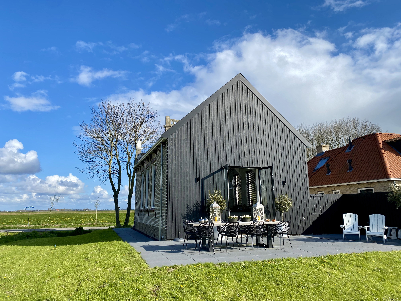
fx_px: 301
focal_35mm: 26
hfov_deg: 67.3
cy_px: 150
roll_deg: -1.4
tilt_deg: +12.0
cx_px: 200
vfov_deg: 53.1
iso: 32
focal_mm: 4.25
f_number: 1.8
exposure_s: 1/2625
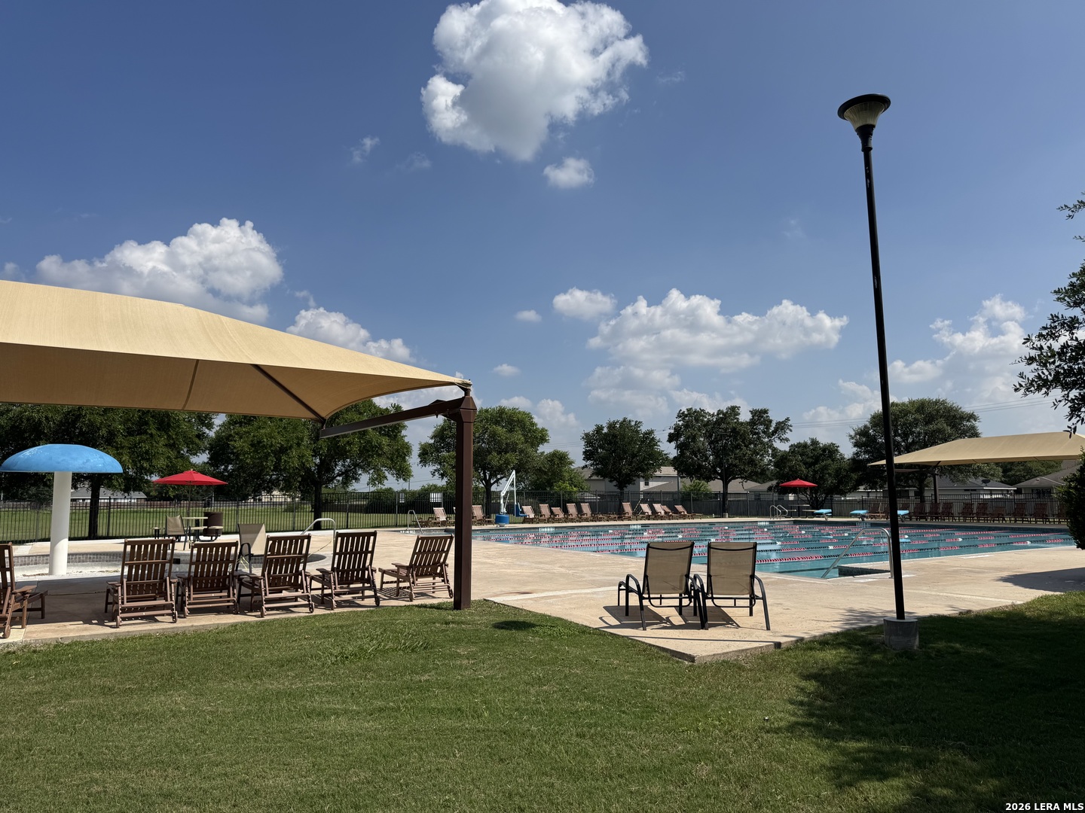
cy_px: 406
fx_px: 752
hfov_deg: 71.6
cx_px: 542
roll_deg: -0.4
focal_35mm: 24
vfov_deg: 56.8
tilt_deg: +5.9
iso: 80
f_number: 1.78
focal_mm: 6.76
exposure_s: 1/6410
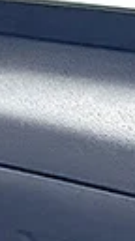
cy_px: 107
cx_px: -128
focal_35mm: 231
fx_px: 1479
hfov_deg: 5.1
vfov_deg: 9.3
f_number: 1.78
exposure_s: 1/424
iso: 80
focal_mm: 6.86
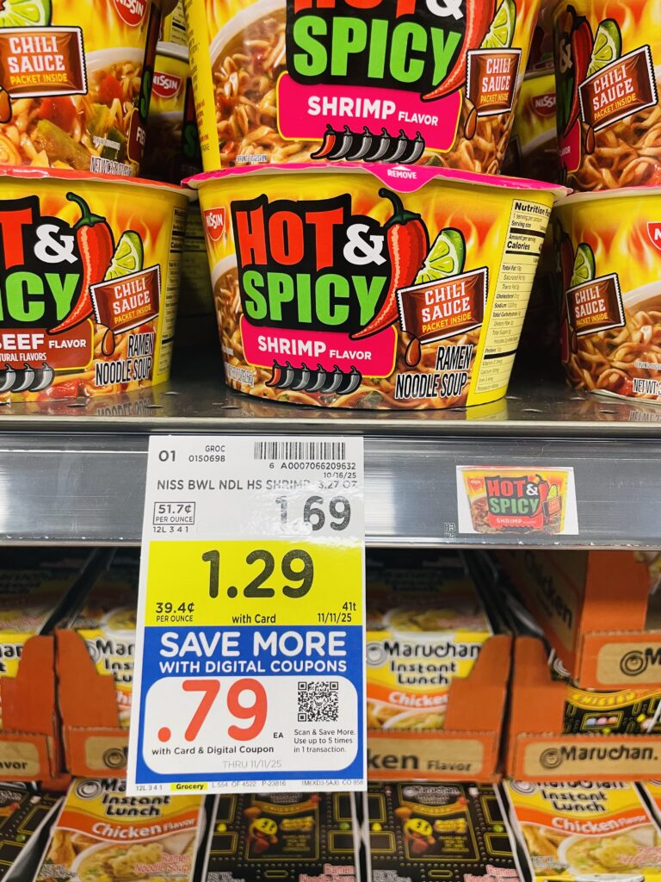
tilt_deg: -16.7
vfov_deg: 67.3
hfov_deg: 53.1
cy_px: 441
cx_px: 330
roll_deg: -0.6
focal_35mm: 26
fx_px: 662
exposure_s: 1/60
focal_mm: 4.2
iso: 125
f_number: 1.6
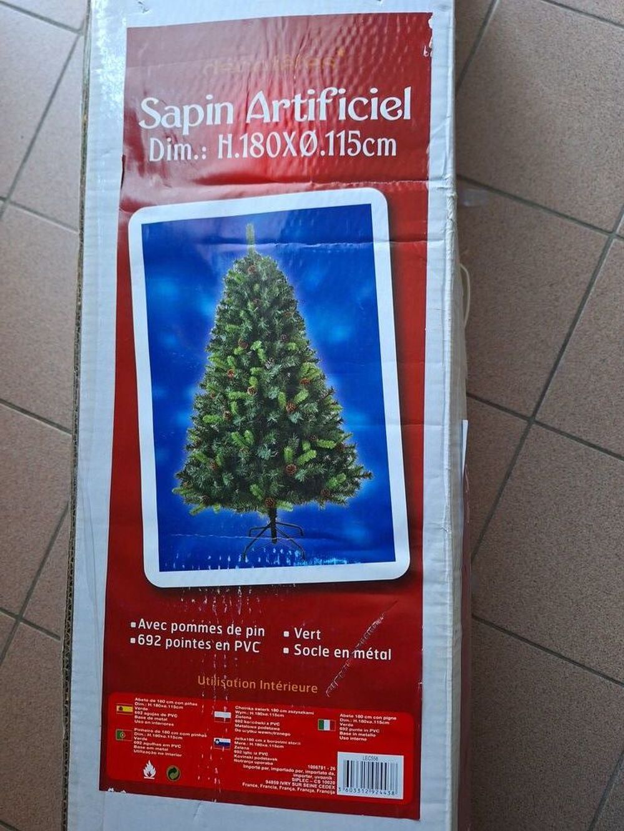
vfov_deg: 73.9
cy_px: 416
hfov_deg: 58.9
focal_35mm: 23
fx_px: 553
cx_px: 312
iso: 200
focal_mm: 5.54
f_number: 1.8
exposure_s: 1/30
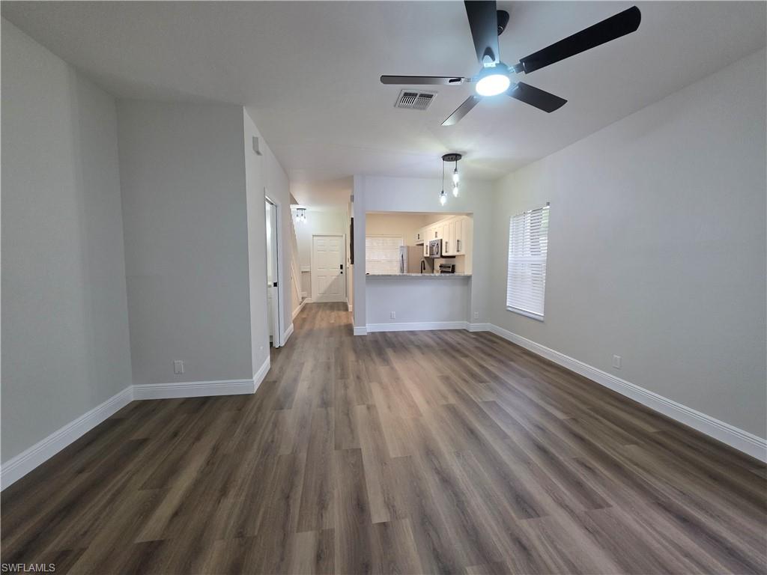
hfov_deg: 106.2
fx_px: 288
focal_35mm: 13
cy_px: 288
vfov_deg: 89.9
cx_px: 384
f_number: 1.9
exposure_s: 1/120
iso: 250
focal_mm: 2.2
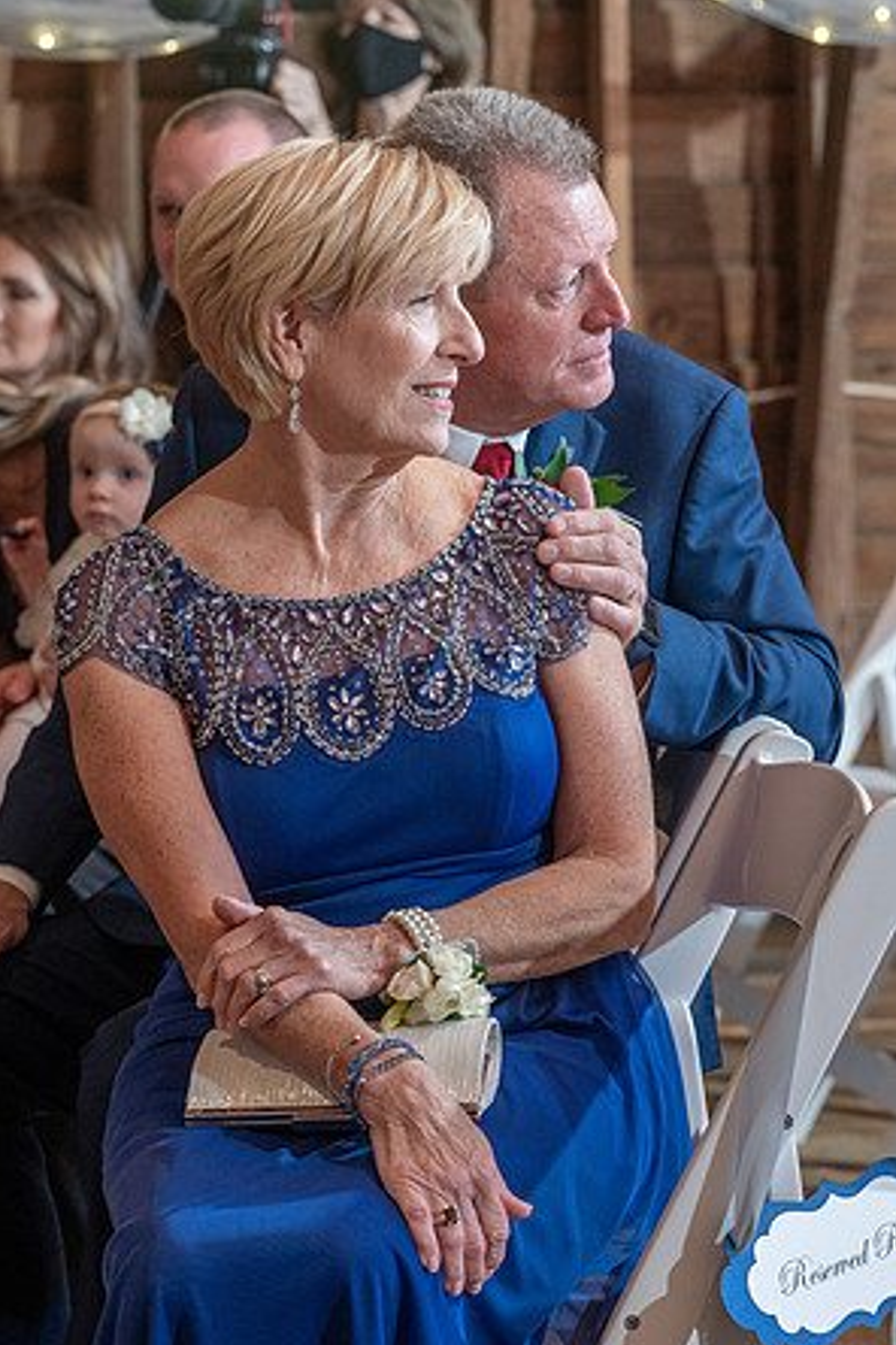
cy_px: 676
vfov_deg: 19.1
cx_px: 445
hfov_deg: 12.8
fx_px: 3994
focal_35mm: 107
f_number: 4
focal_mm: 70
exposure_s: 1/200
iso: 2000
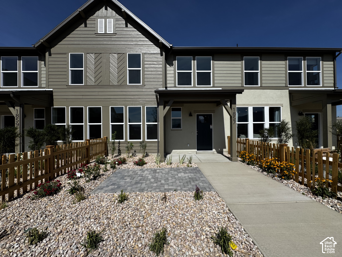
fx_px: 138
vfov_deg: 85.7
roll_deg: +0.7
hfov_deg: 102.1
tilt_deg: -0.9
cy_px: 128
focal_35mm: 14
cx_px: 171
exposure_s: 1/3546
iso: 50
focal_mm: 2.22
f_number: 2.2
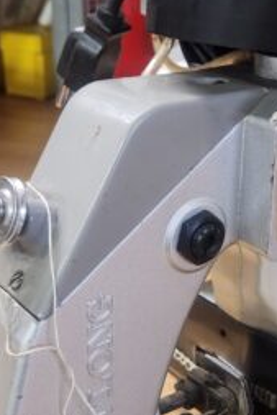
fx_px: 726
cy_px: 212
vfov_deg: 31.9
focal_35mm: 63
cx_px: 197
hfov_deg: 21.5
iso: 250
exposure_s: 1/120
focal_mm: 5.4
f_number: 1.8
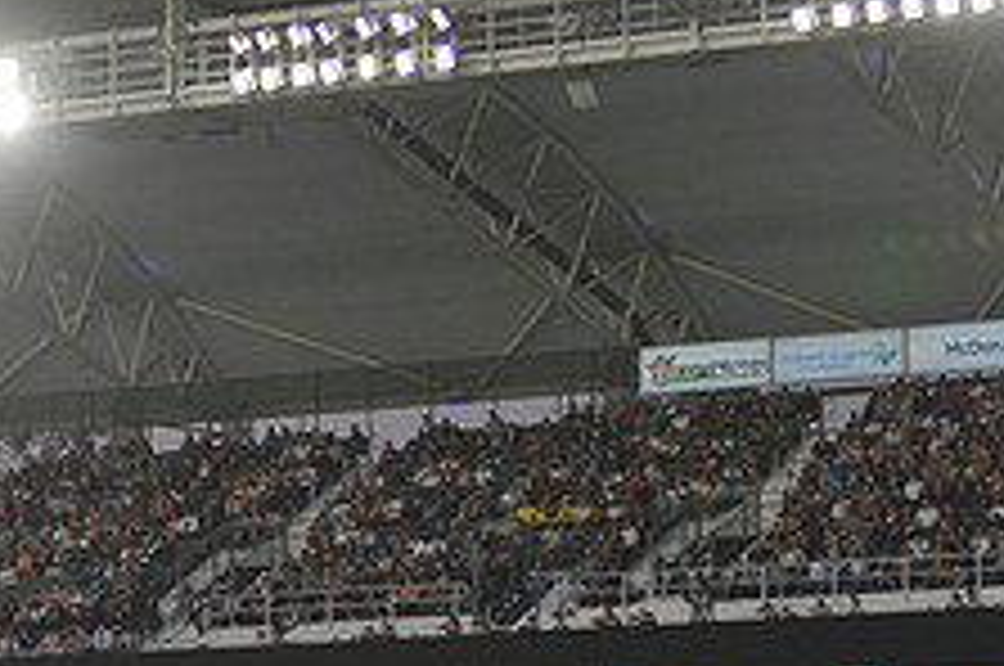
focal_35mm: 195
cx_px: 45
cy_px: 729
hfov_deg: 10.5
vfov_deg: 7.0
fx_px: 5430
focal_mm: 75
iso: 1250
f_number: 2.8
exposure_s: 1/1000
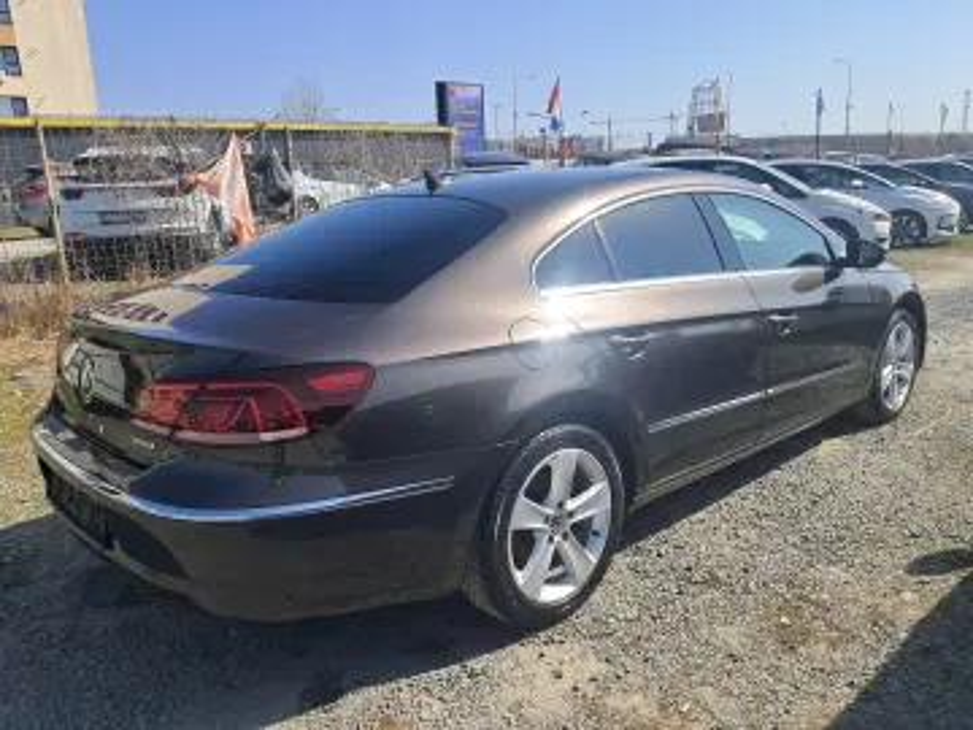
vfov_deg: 51.4
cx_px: 486
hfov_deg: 65.3
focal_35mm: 27
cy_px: 365
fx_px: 759
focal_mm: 4
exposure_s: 1/846
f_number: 1.8
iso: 50
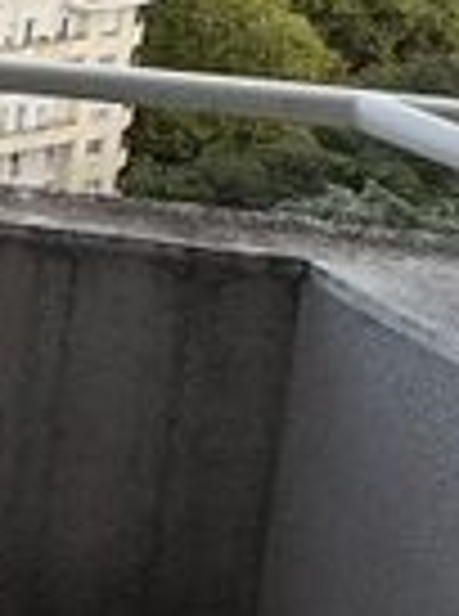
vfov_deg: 22.4
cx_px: -698
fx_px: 1457
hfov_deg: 12.9
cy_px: -85
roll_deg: -1.2
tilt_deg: -9.1
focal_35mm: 82
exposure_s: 1/1534
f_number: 2.2
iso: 50
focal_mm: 2.22
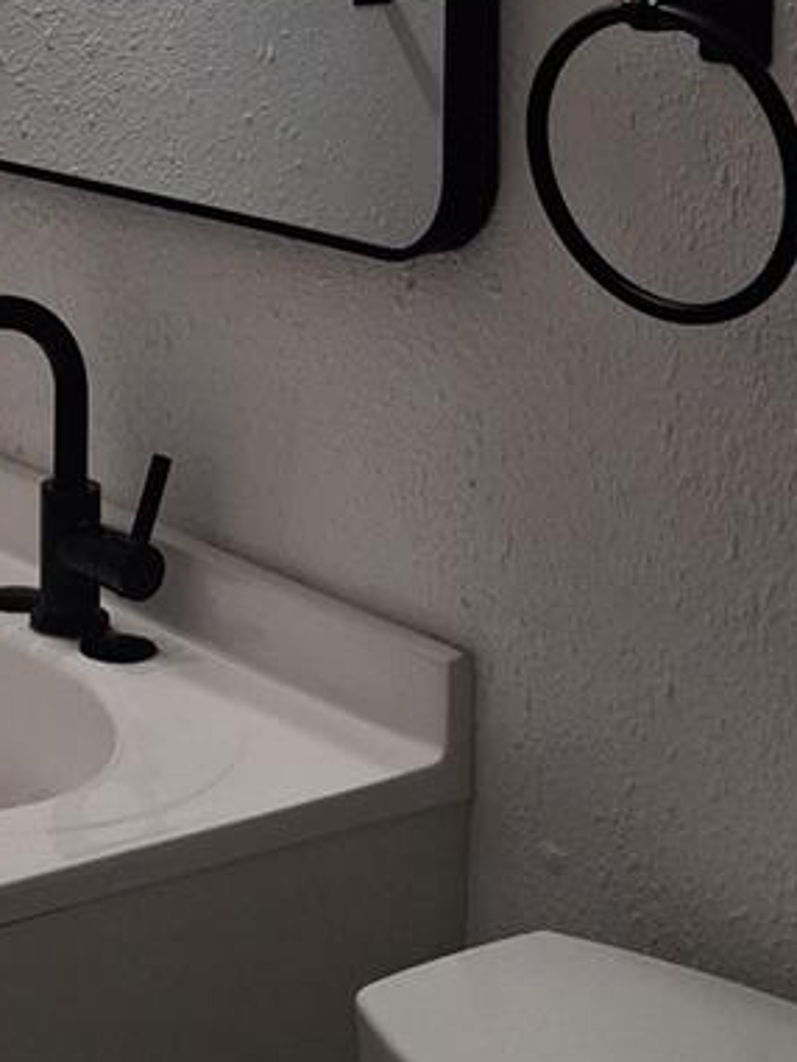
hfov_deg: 16.7
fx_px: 2608
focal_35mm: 85
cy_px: -17
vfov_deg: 22.1
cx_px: -117
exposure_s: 1/120
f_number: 1.8
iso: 50
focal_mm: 4
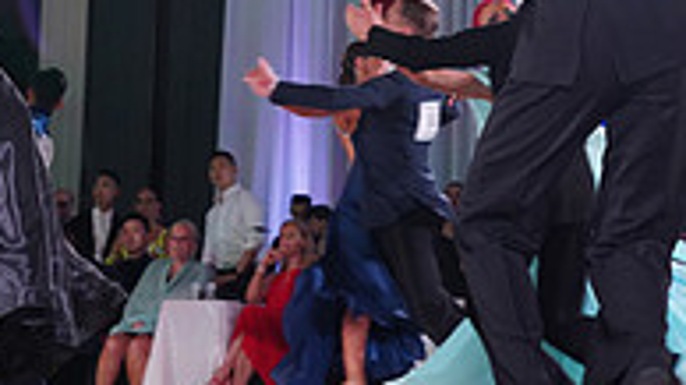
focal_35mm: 163
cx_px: 438
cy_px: -140
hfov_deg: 13.2
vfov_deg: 7.3
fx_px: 2964
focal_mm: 52
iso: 1600
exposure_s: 1/160
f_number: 5.6
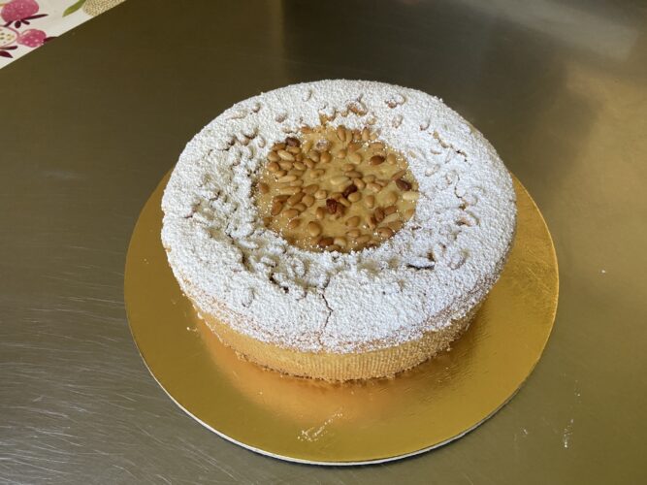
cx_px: 324
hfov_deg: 67.3
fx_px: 486
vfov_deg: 53.0
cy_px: 242
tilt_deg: -54.7
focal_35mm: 26
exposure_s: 1/60
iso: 200
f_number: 1.8
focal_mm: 4.25
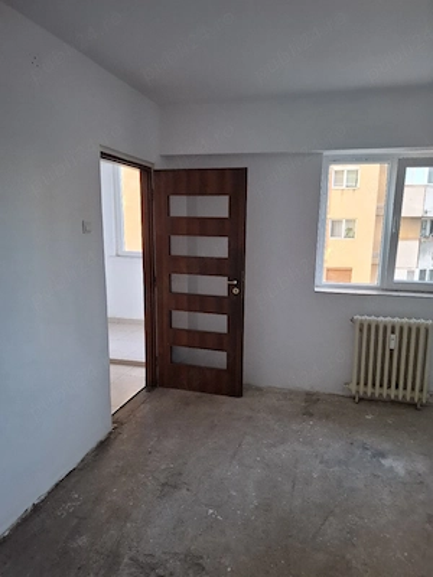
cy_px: 288
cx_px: 216
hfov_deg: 58.9
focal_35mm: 23
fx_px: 384
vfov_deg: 73.9
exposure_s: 1/100
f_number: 1.8
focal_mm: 5.54
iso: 160
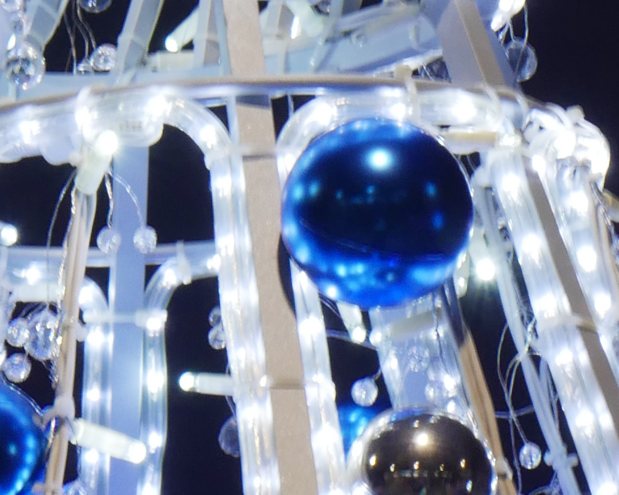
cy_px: 56
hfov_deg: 9.7
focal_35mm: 199
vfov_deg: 7.8
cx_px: 126
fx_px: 3646
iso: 400
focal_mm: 21
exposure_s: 1/13
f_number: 11
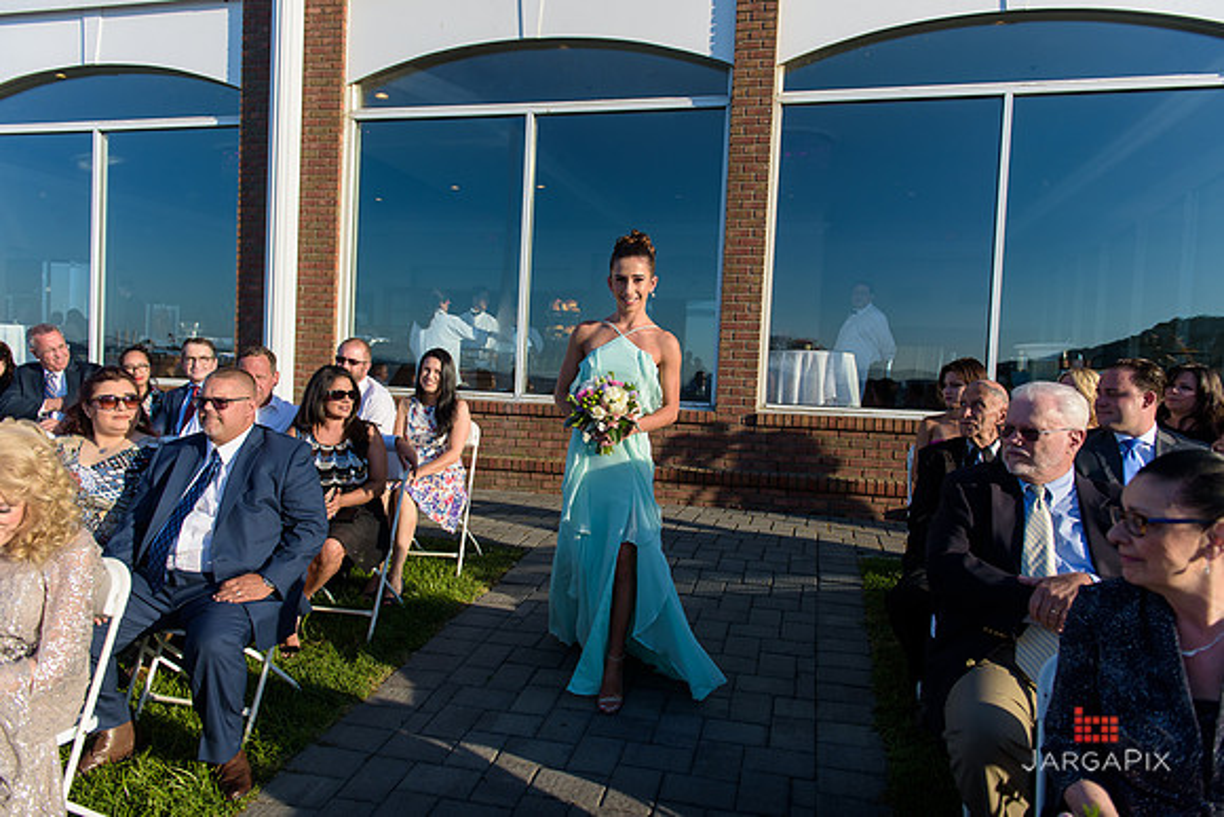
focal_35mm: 24
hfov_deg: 73.7
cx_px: 612
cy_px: 408
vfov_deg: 53.2
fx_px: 816
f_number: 3.2
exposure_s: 1/1600
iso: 200
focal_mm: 24
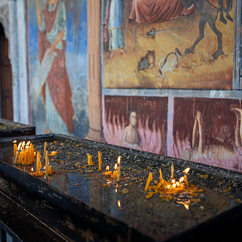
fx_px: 308
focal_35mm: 39
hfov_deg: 42.7
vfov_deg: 42.8
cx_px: 101
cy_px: 121
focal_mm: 30
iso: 100
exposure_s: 1/200
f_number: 2.8
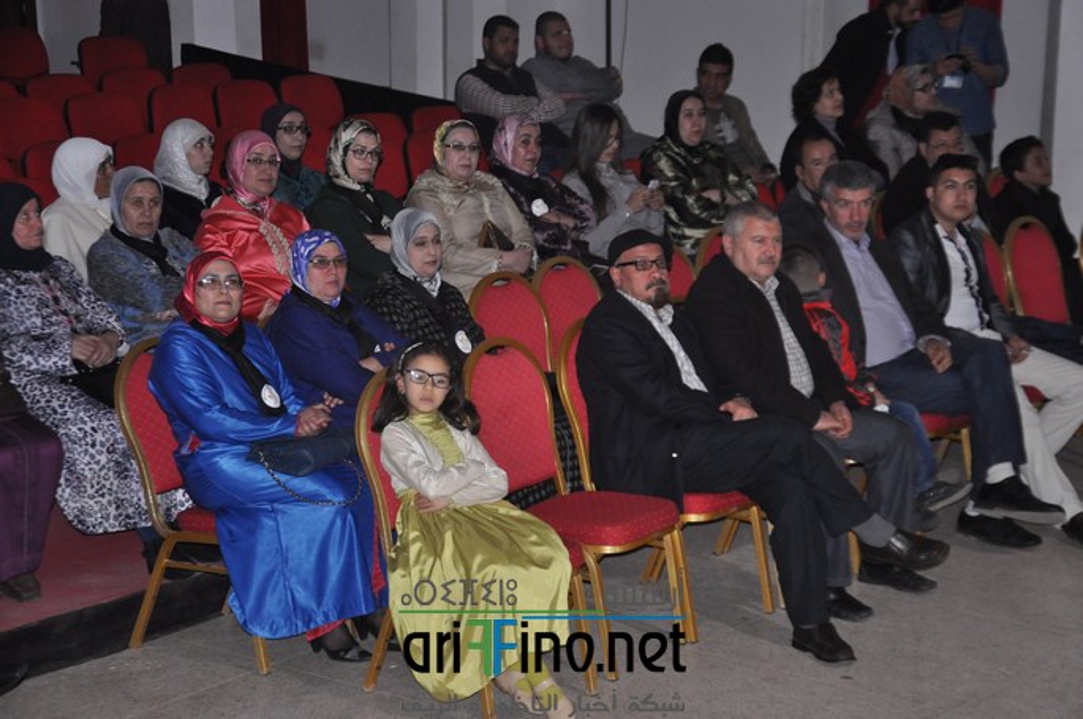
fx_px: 2344
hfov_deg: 26.0
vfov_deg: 17.5
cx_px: 542
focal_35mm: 78
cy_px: 360
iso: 800
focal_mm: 52
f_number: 5
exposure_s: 1/60
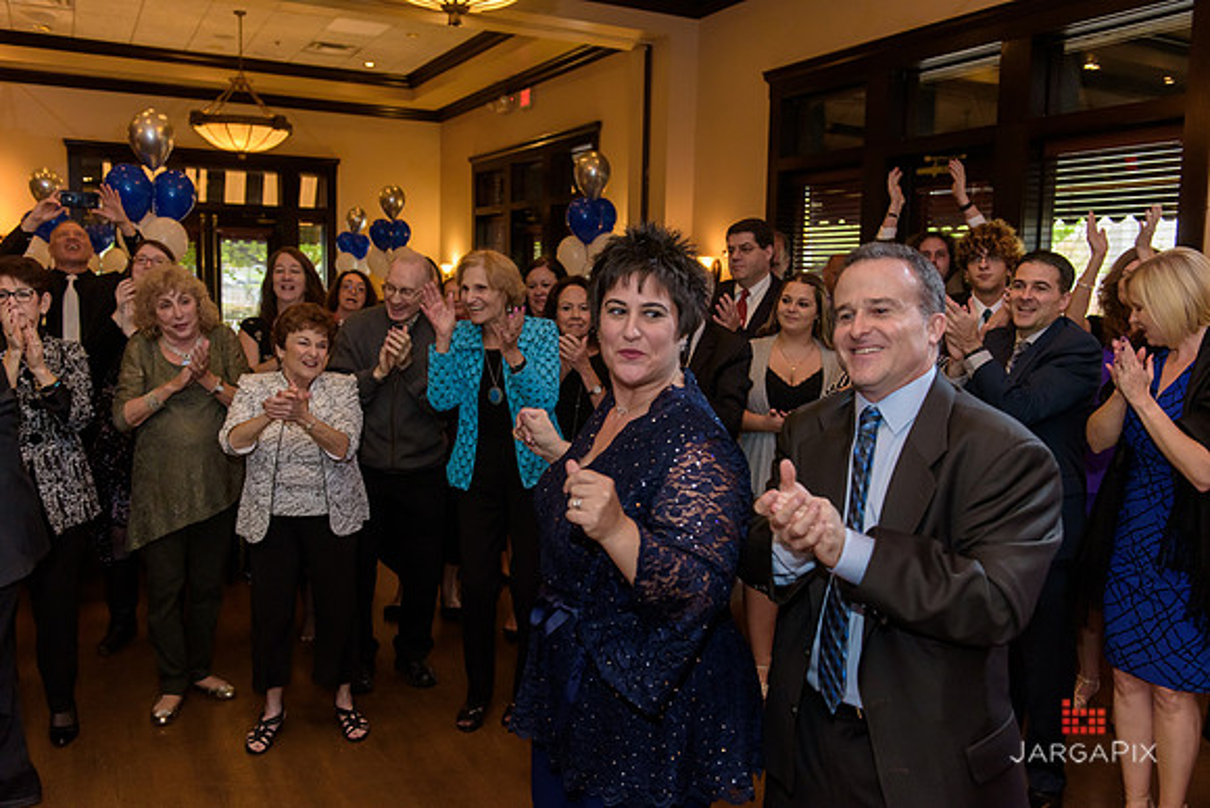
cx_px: 605
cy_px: 404
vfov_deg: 42.3
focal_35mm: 31
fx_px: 1042
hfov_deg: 60.3
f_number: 3.2
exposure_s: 1/125
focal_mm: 31
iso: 1600
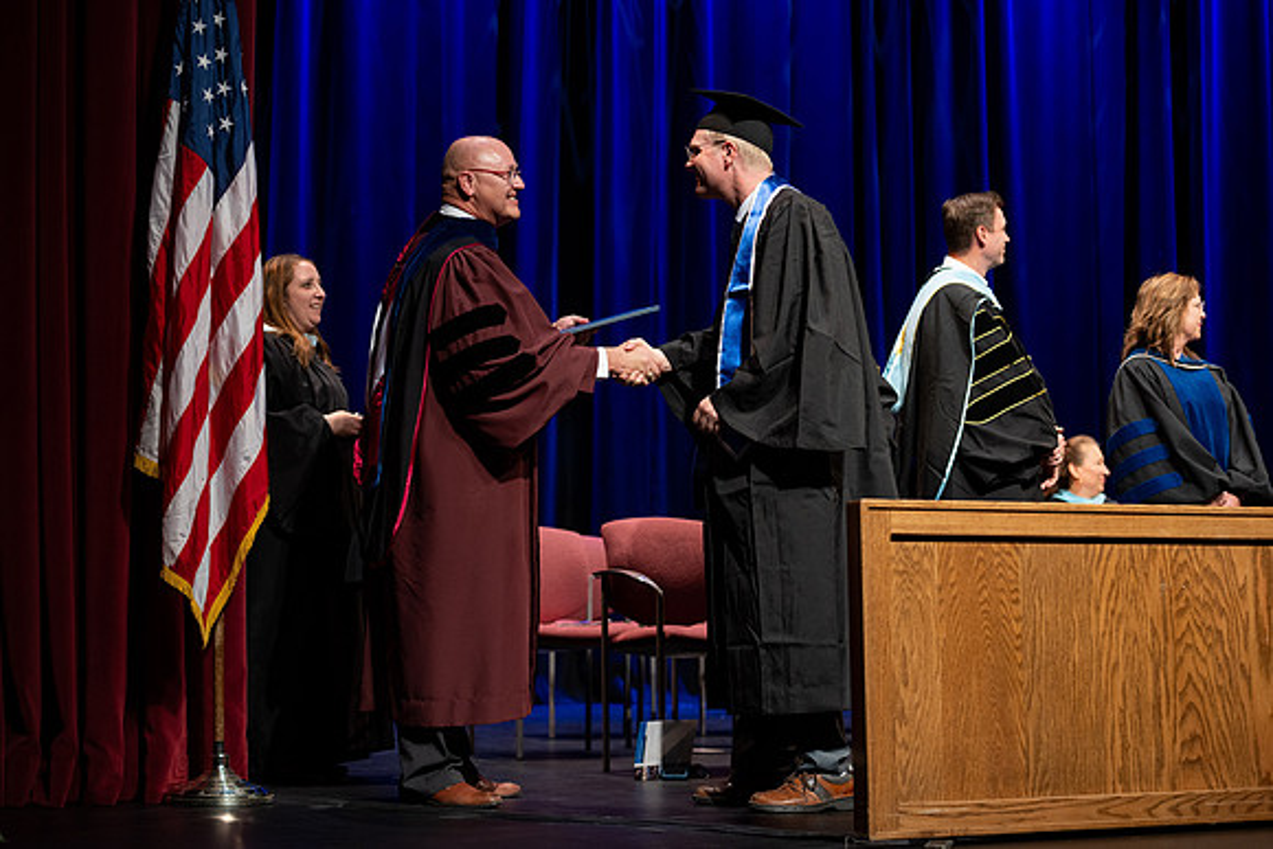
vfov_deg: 19.5
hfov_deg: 28.8
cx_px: 636
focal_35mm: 70
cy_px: 424
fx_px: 2476
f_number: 2.8
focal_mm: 70
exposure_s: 1/250
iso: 640
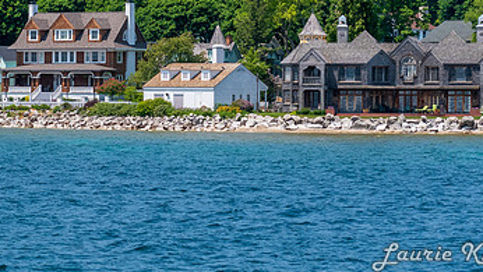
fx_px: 2473
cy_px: 78
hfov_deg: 11.1
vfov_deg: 6.3
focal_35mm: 193
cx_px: 66
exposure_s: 1/2500
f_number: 5.6
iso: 360
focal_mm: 58
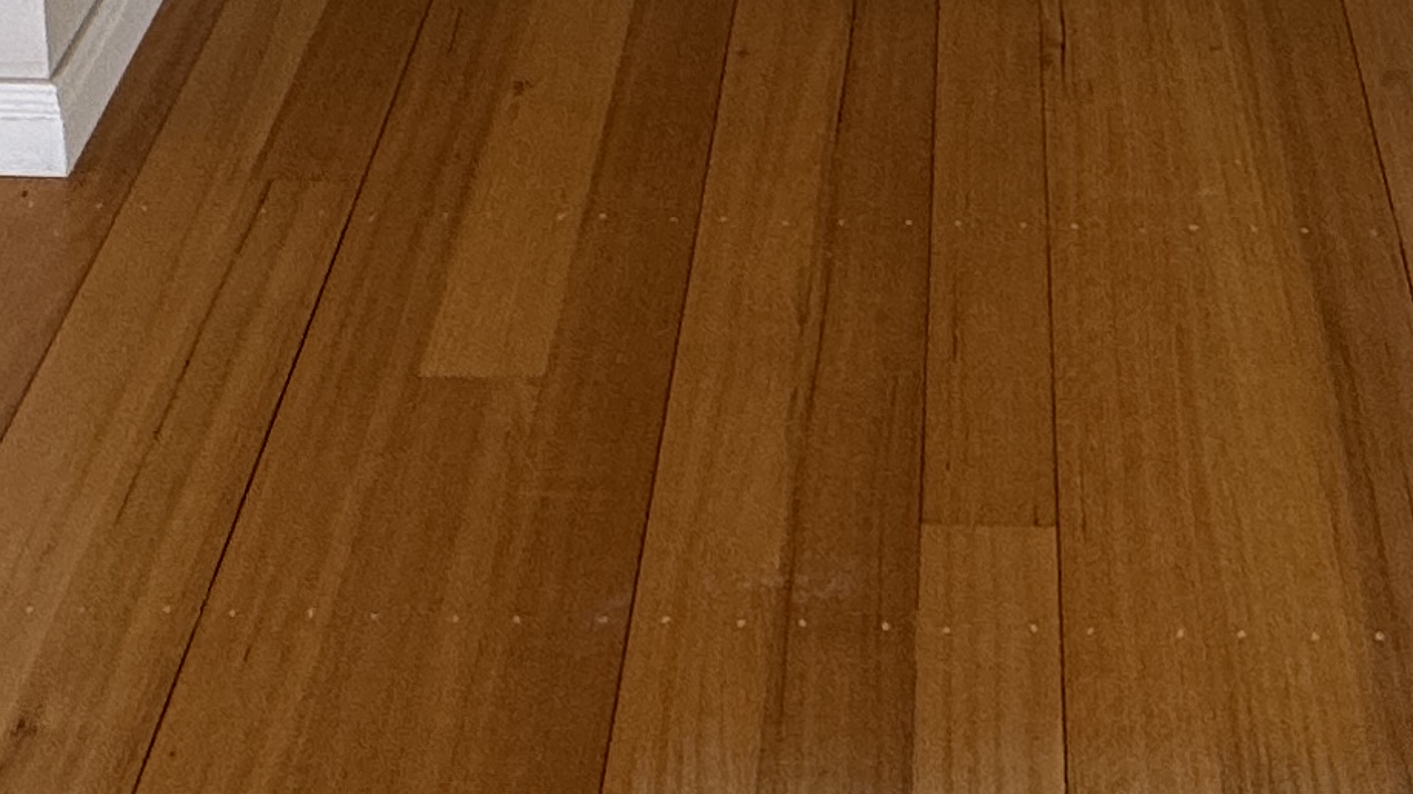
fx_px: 2510
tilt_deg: -9.7
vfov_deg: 13.6
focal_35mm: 67
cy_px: -1051
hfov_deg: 31.2
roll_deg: -0.1
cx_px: 925
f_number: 2.2
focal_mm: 2.22
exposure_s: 1/99
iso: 100
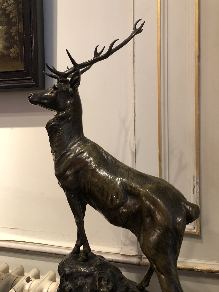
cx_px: 110
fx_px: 236
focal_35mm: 28
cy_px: 146
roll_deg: +1.0
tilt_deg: -2.0
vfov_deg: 63.4
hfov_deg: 49.7
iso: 80
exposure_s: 1/17
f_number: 1.8
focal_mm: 4
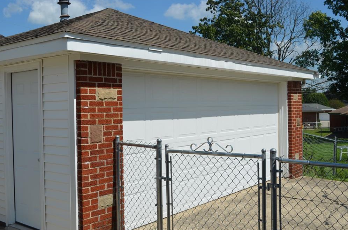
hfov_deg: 48.6
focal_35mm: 40
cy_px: 116
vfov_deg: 33.2
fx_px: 386
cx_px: 173
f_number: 8
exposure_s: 1/500
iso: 125
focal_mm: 26
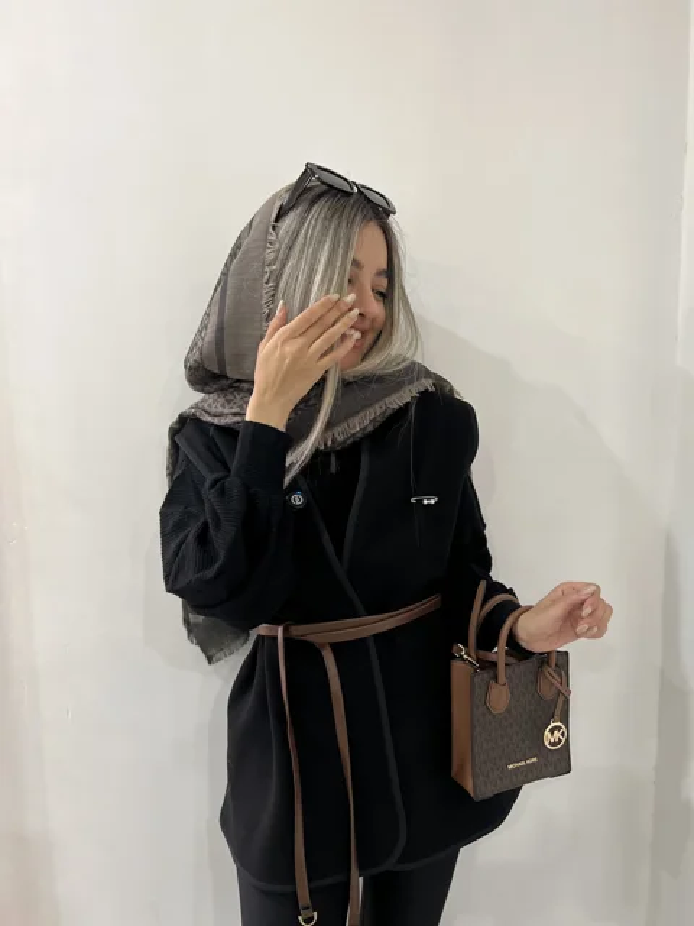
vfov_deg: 67.3
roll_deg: +1.6
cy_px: 463
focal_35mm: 26
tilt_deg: -7.1
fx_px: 695
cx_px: 347
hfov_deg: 53.1
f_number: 1.5
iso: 400
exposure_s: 1/50
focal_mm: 5.7
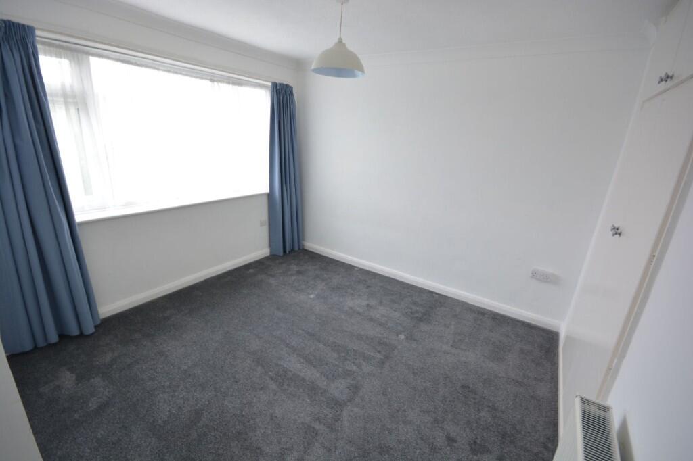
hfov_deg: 100.4
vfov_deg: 77.3
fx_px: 289
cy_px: 230
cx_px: 346
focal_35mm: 15
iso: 400
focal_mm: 10
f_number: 8
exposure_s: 1/3
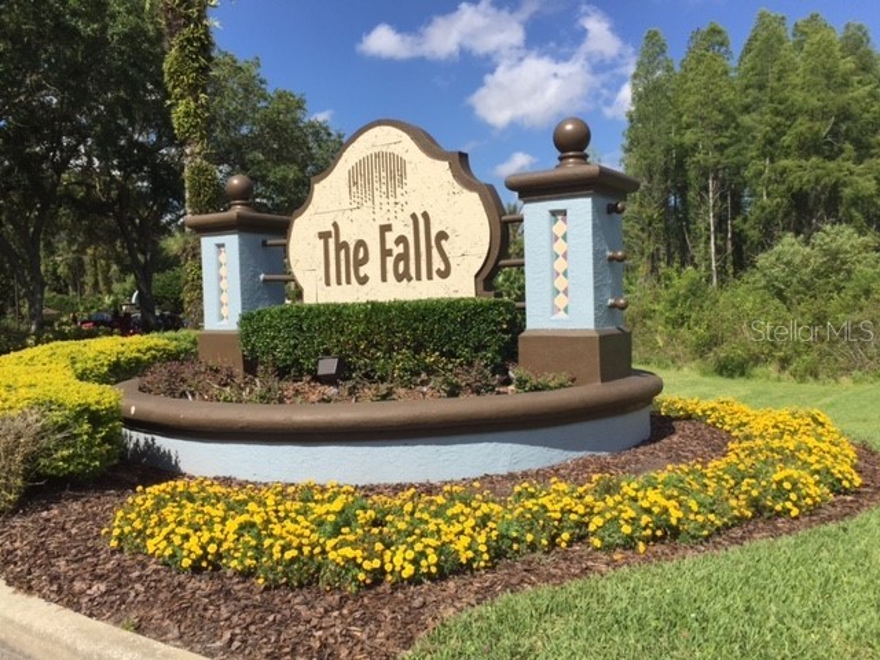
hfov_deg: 61.7
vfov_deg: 48.2
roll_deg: -0.4
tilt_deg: -2.3
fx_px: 737
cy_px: 330
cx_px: 440
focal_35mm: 29
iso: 32
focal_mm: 4.15
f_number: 2.2
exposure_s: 1/2639
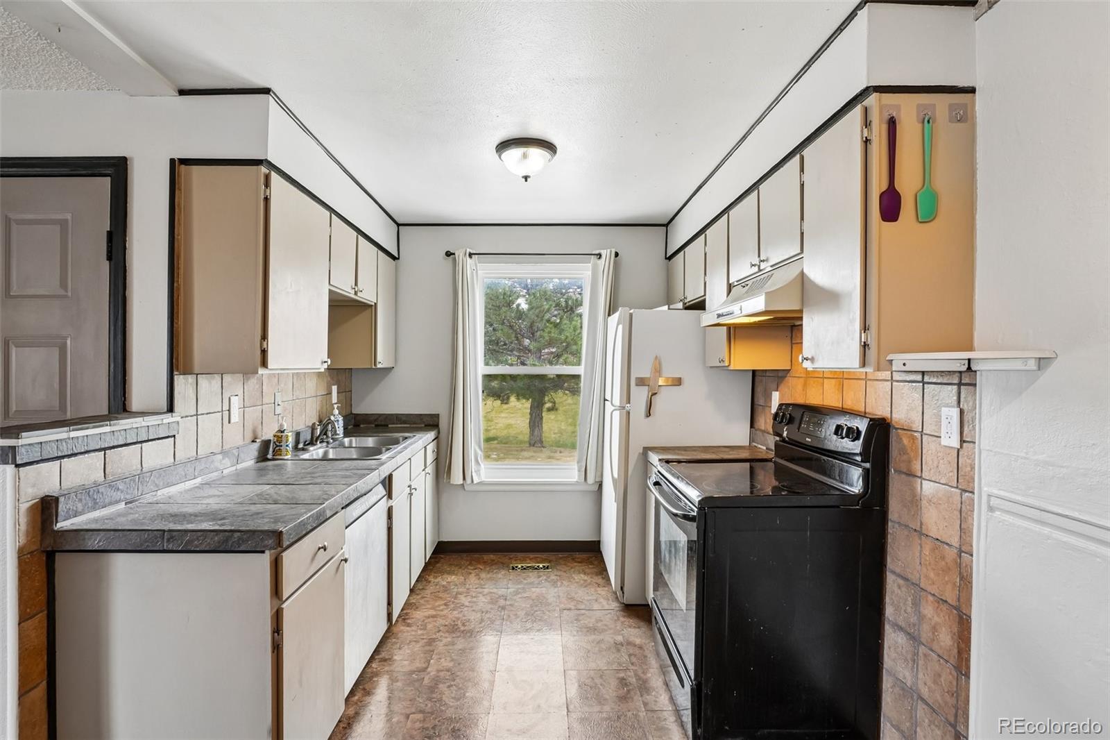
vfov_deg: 72.0
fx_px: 509
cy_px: 370
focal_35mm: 16
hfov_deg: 95.0
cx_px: 555
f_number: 8
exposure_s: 1/30
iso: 320
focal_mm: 11
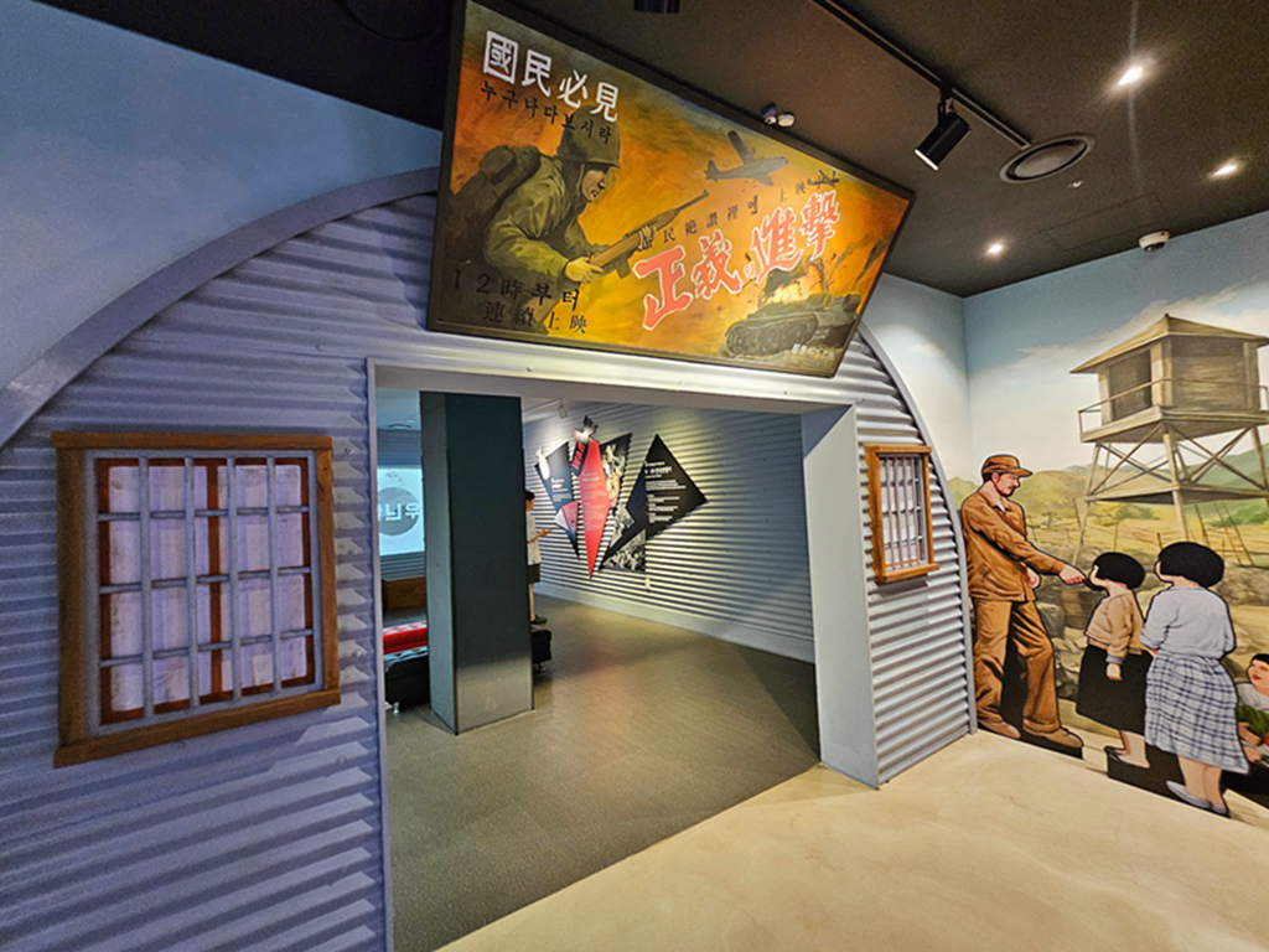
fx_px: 477
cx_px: 634
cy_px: 476
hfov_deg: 106.2
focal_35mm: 13
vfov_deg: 89.9
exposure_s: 1/30
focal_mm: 2.2
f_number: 2.2
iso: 500
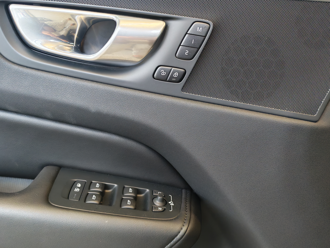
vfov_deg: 42.9
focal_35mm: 33
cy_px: 124
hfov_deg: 55.4
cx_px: 165
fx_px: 315
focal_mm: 6.12
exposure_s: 1/100
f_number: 1.9
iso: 526
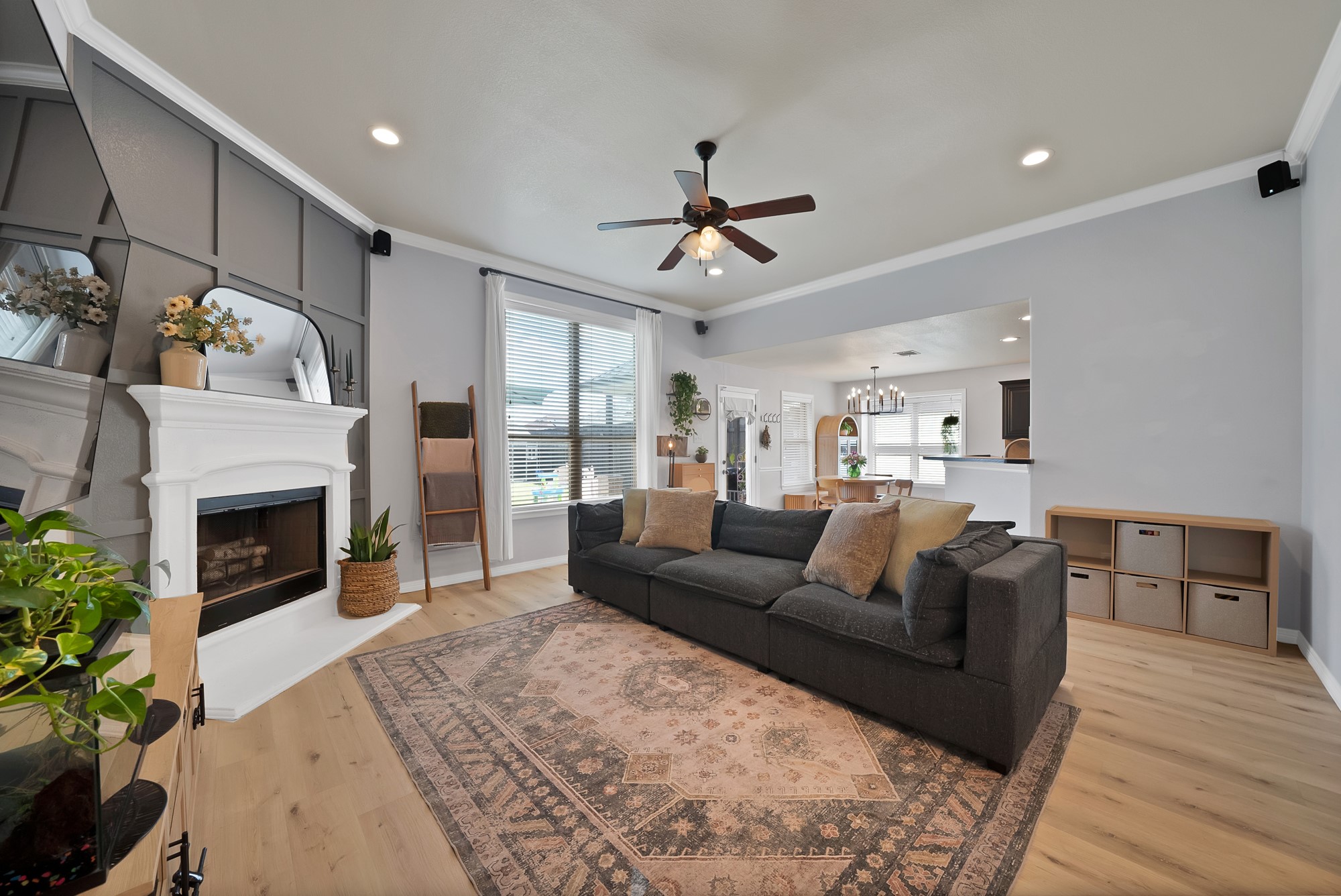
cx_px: 670
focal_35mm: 12
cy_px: 448
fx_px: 447
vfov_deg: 90.1
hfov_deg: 112.6
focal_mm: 12
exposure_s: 1/13
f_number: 9
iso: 640
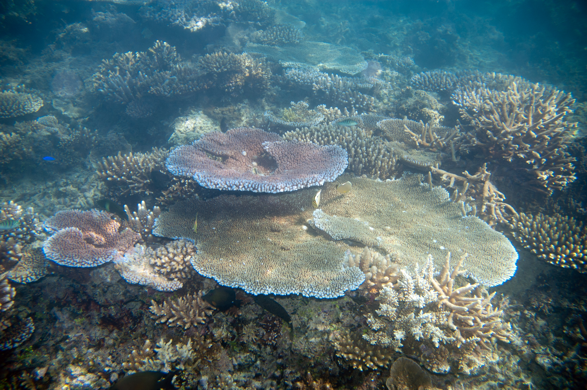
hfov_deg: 67.4
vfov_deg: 47.8
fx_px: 440
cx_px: 294
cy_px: 195
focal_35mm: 27
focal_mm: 18
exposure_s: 1/500
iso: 200
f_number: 3.5
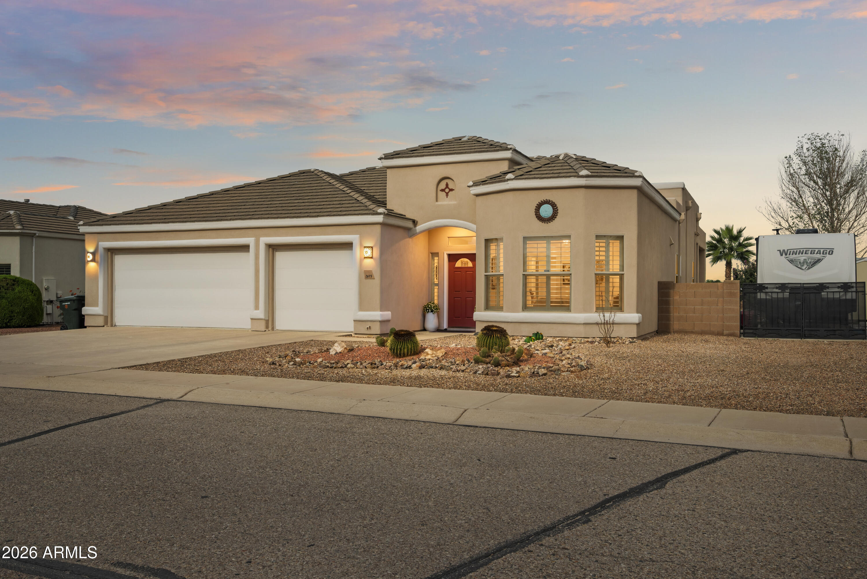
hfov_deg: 61.9
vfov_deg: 43.6
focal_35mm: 30
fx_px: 723
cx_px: 434
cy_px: 290
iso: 250
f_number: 9
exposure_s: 1/320
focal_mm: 30
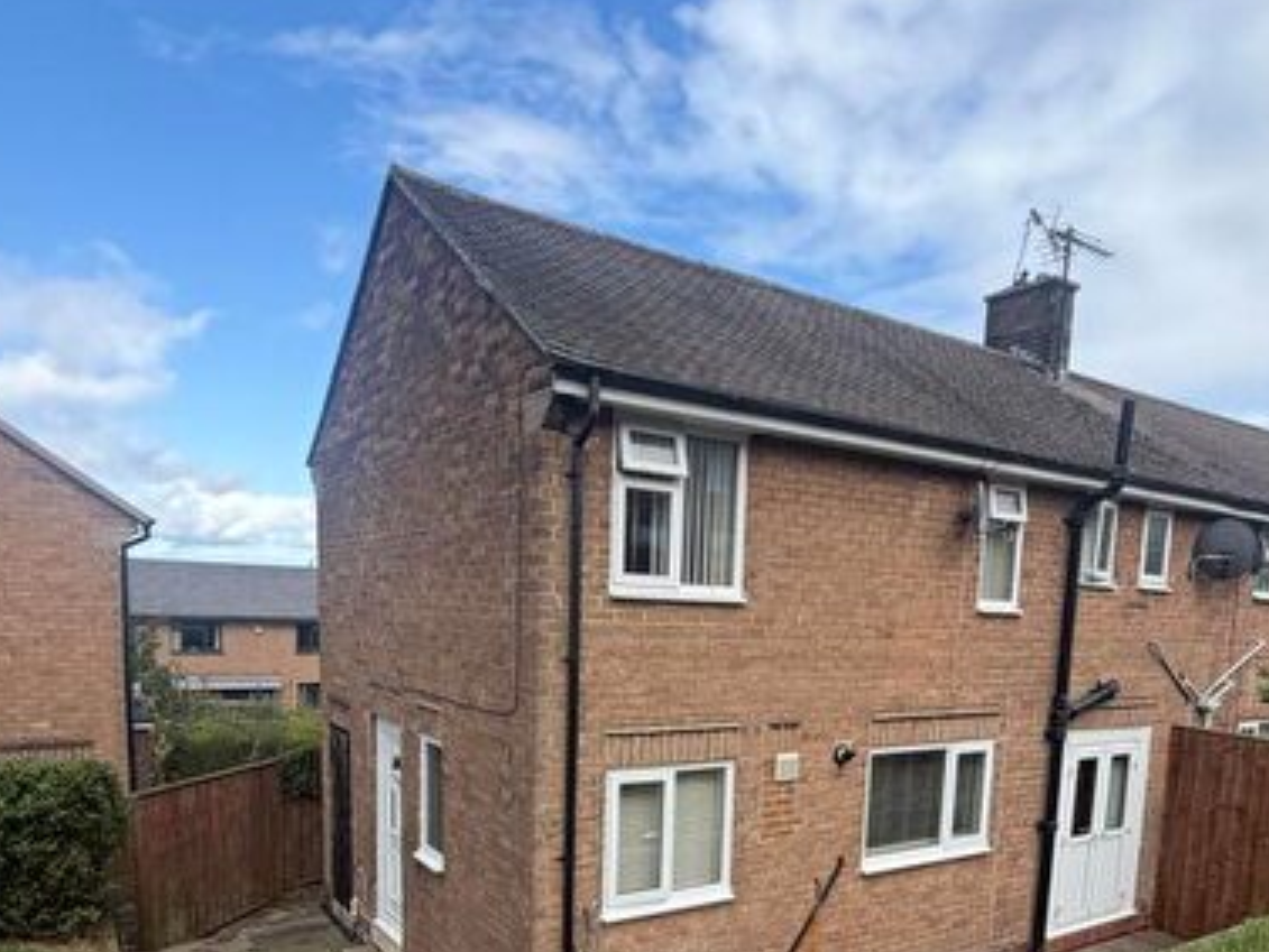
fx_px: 953
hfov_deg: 67.1
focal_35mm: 26
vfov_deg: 50.6
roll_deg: -2.6
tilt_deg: -3.8
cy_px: 728
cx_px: 697
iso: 40
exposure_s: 1/770
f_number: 2.2
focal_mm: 2.22
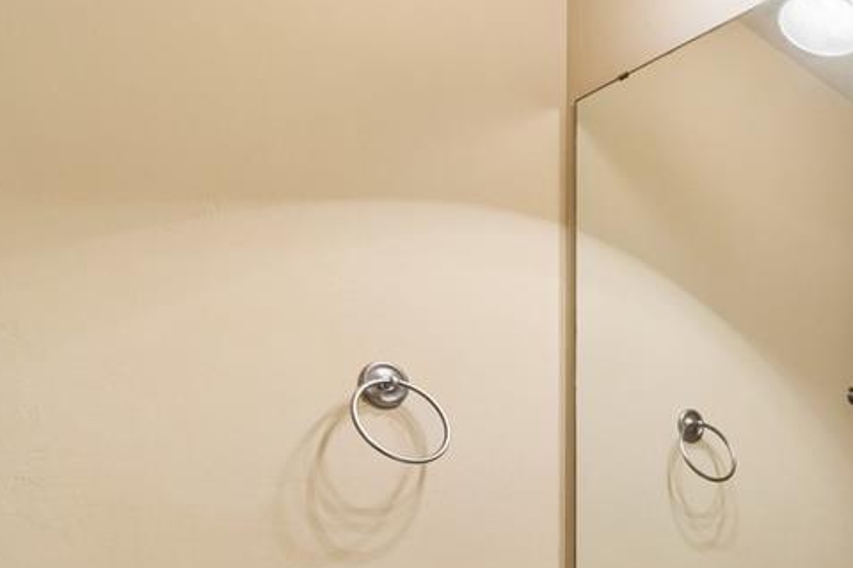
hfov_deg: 48.3
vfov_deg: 37.6
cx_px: 854
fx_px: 758
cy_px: 541
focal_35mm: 32
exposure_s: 1/40
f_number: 6.3
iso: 200
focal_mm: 10
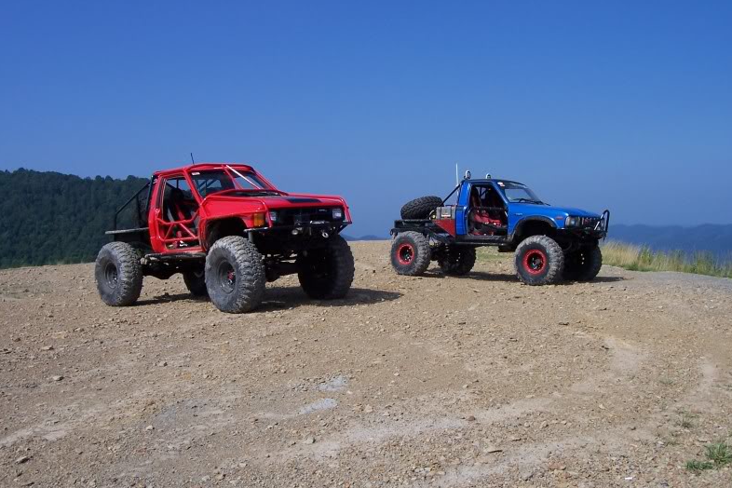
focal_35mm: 36
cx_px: 370
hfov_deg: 53.1
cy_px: 261
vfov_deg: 36.9
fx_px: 732
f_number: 5.6
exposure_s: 1/750
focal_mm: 5.6
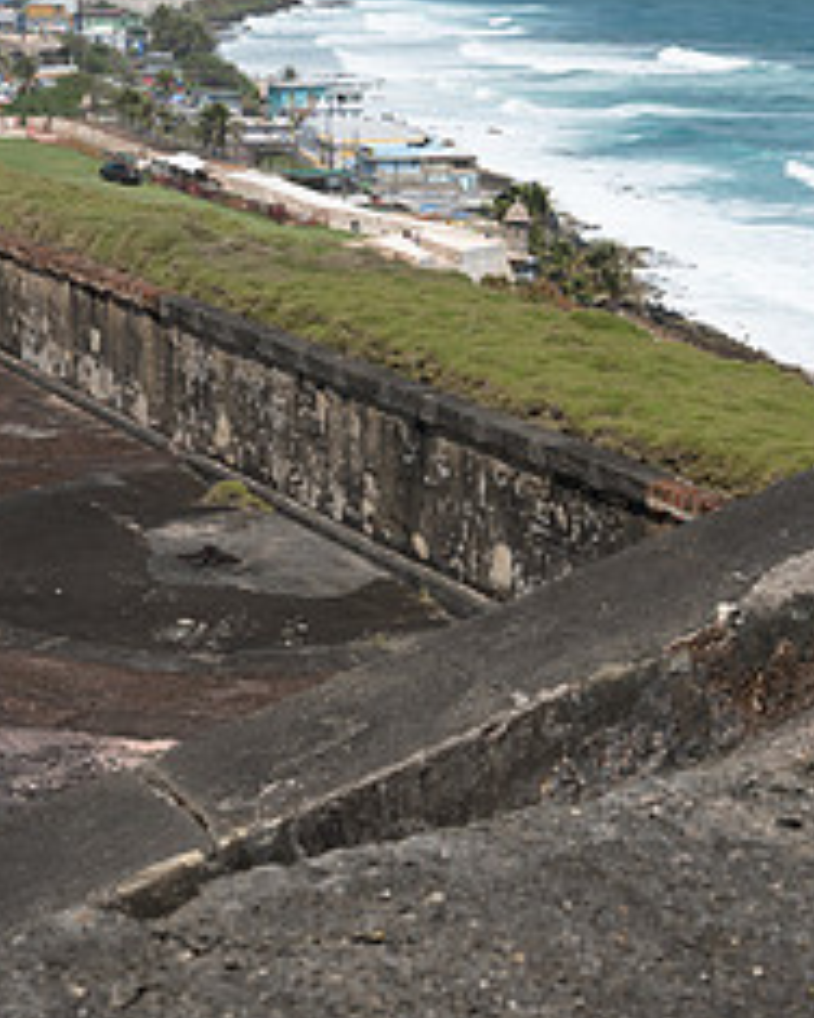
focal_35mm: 73
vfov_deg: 25.7
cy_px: 219
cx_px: 290
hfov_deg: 20.9
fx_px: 2198
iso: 64
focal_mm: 31.5
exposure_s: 1/125
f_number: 8
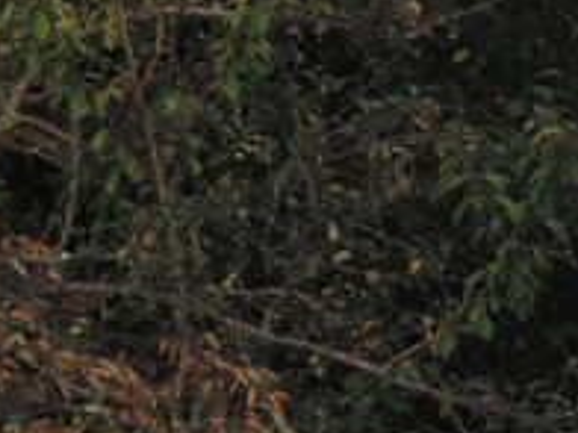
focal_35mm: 368
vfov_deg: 4.0
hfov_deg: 5.2
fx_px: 6145
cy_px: -616
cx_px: -905
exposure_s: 1/400
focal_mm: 10.7
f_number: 4.7
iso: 400
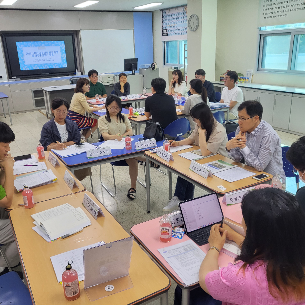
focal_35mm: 31
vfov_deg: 52.5
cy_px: 153
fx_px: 309
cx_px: 149
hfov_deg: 52.5
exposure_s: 1/120
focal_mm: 4.25
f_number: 1.8
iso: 160
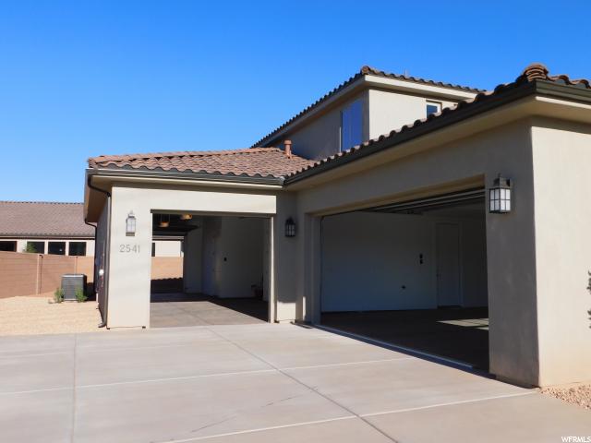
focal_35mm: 30
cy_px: 222
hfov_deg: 60.0
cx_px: 296
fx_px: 512
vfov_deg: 46.8
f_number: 3.2
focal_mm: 5.3
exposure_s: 1/1500
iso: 125
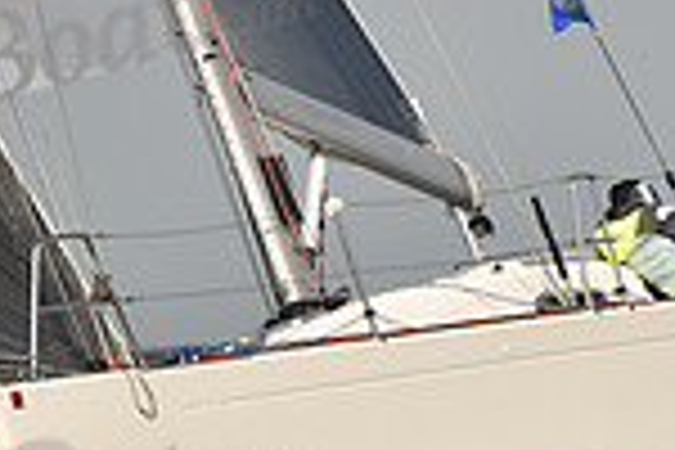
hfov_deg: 2.7
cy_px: 236
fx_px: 14511
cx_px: 554
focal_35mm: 774
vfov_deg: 1.8
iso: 250
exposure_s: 1/2500
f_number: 3.2
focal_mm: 200
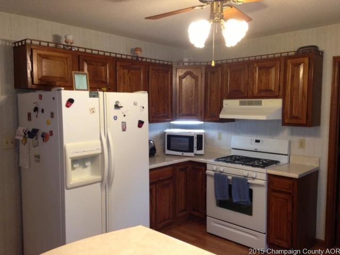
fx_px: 324
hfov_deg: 55.3
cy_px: 128
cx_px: 170
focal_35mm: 33
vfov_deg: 43.0
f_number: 2.4
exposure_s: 1/20
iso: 125
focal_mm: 4.13
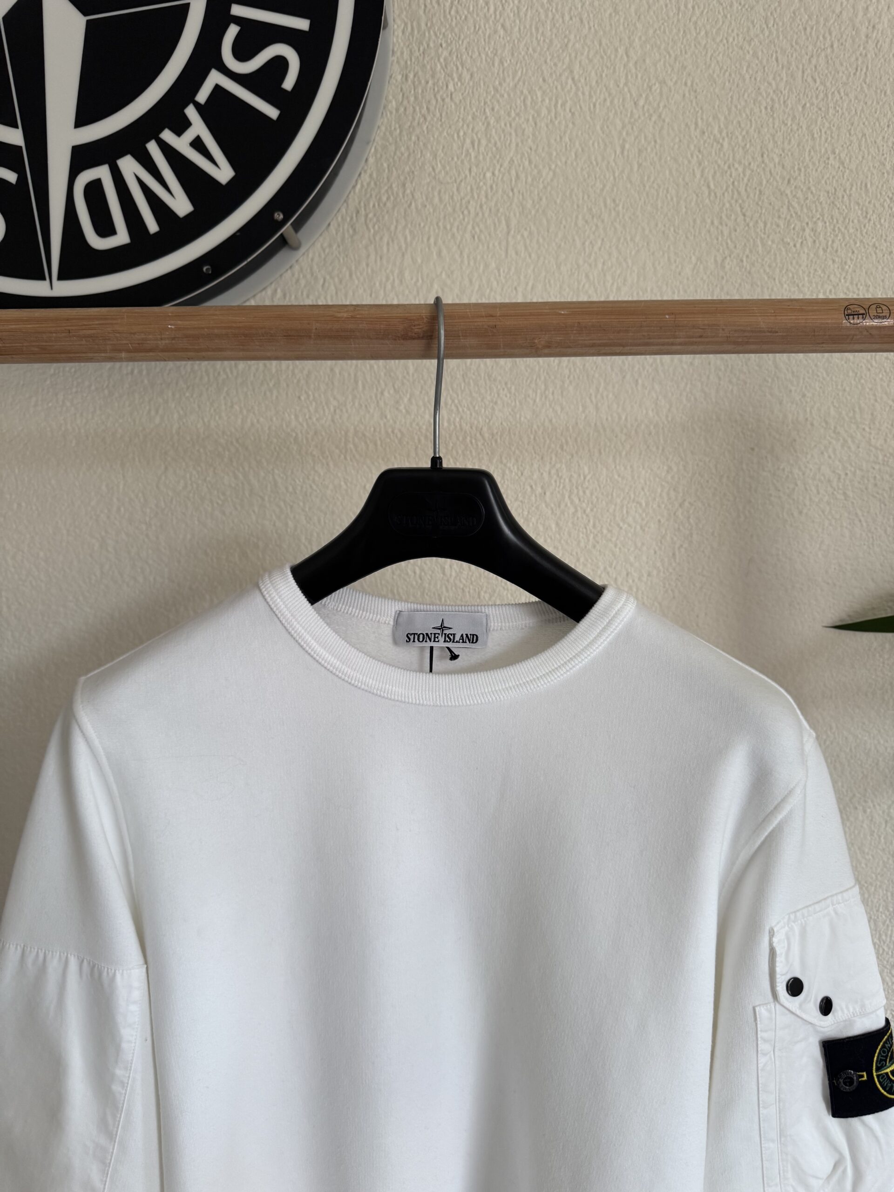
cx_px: 447
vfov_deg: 71.6
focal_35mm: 24
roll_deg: +0.8
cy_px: 596
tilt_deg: -5.6
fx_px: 826
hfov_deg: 56.8
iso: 160
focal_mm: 6.76
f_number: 1.78
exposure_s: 1/121
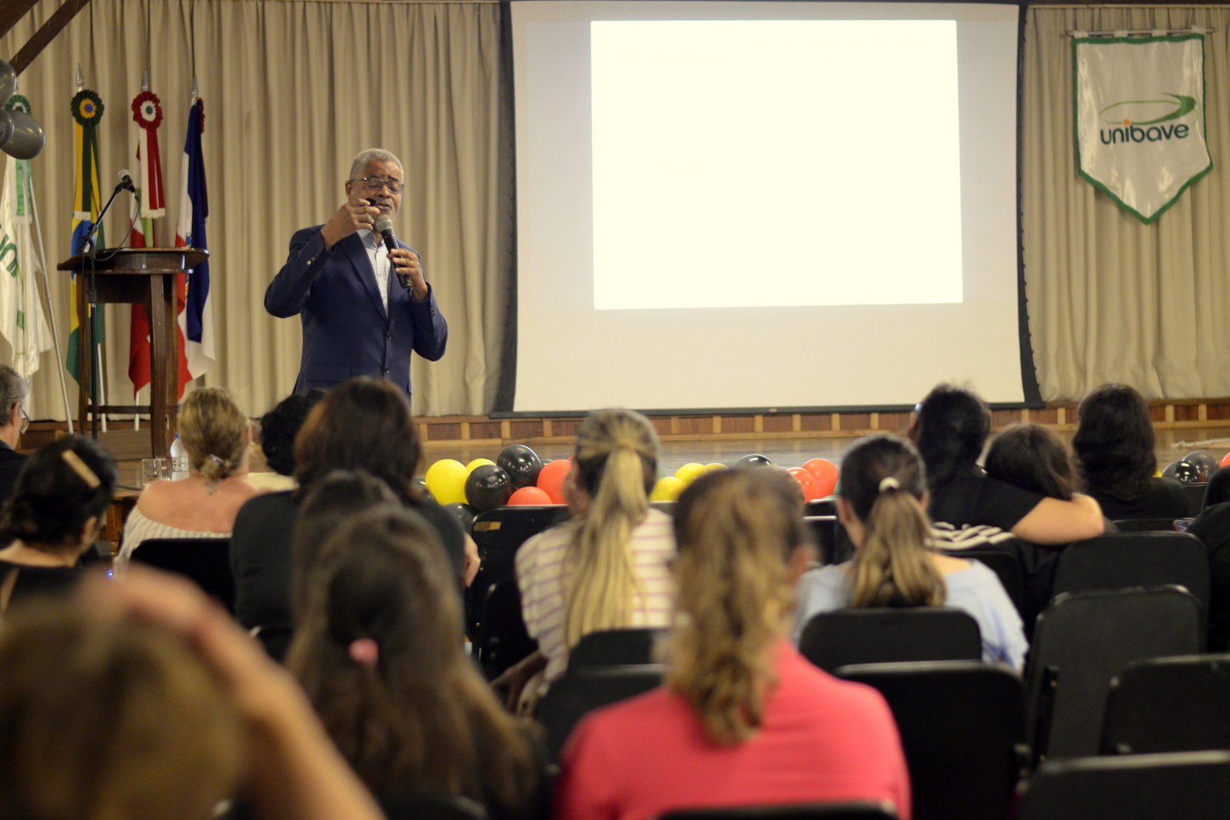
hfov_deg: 27.0
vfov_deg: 18.2
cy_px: 410
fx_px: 2563
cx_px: 615
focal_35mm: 75
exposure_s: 1/125
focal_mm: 50
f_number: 2
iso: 1600
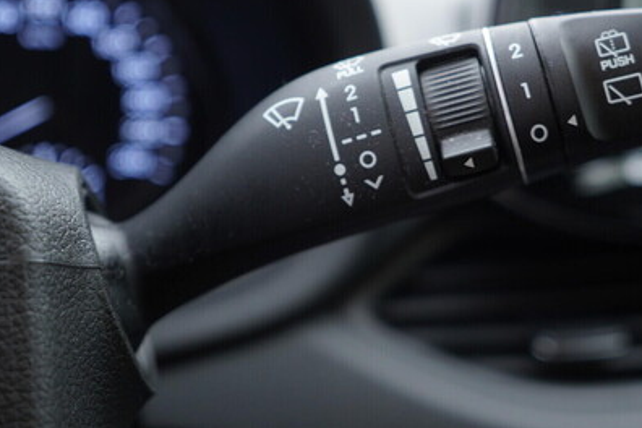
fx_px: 892
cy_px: 148
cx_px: 410
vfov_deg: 26.9
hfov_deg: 39.3
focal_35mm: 50
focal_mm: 24
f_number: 2.8
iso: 200
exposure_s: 1/40
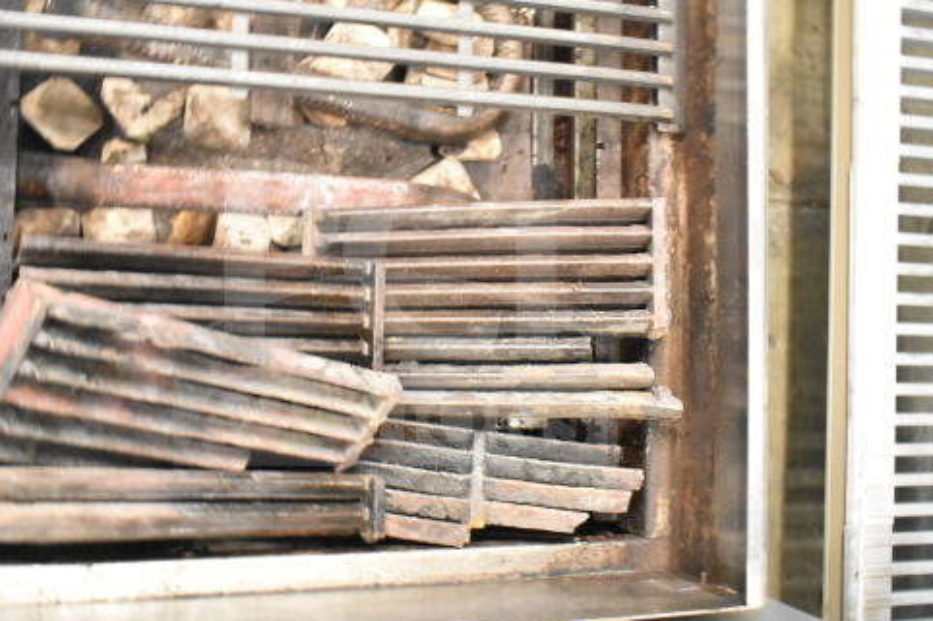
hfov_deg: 50.5
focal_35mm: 38
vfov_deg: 35.0
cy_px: 312
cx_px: 389
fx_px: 984
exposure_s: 1/30
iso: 9000
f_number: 3.8
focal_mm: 20
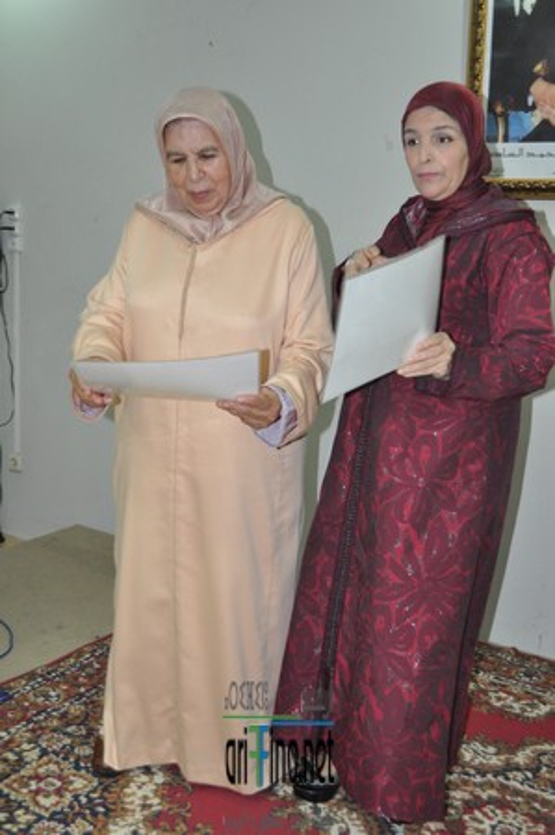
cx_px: 278
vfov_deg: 49.6
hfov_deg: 34.1
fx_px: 904
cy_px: 418
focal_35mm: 39
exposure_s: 1/60
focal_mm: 26
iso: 800
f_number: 4
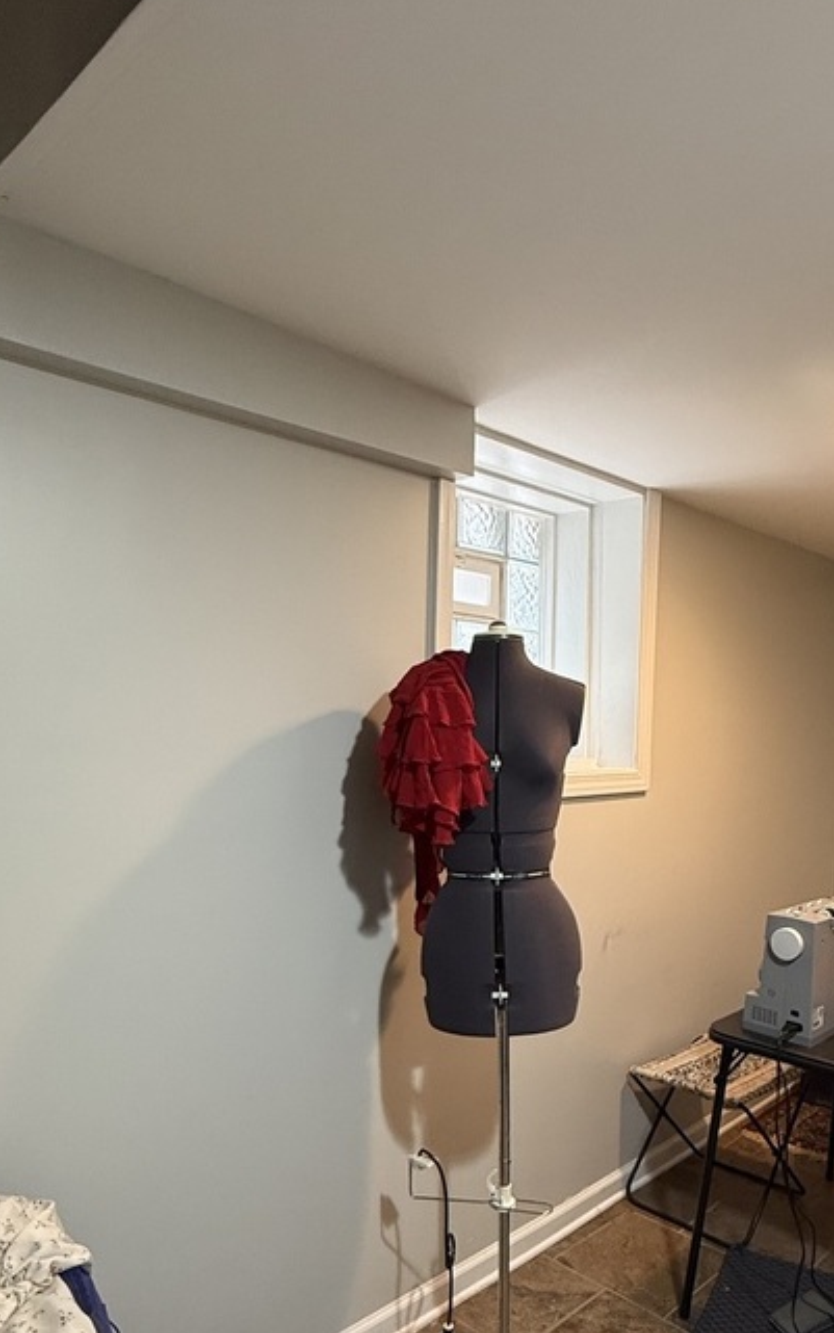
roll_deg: -1.8
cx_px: 516
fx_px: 909
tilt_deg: -3.6
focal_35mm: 25
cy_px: 792
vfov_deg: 71.9
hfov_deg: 48.9
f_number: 2.2
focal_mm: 2.22
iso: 320
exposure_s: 1/60
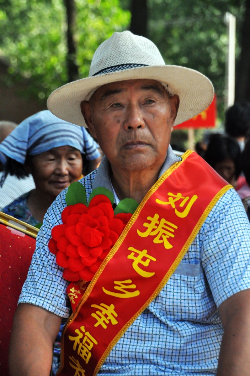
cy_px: 188
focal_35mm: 138
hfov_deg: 9.9
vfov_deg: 14.9
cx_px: 125
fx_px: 1441
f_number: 5.6
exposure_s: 1/3000
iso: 2500
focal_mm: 92
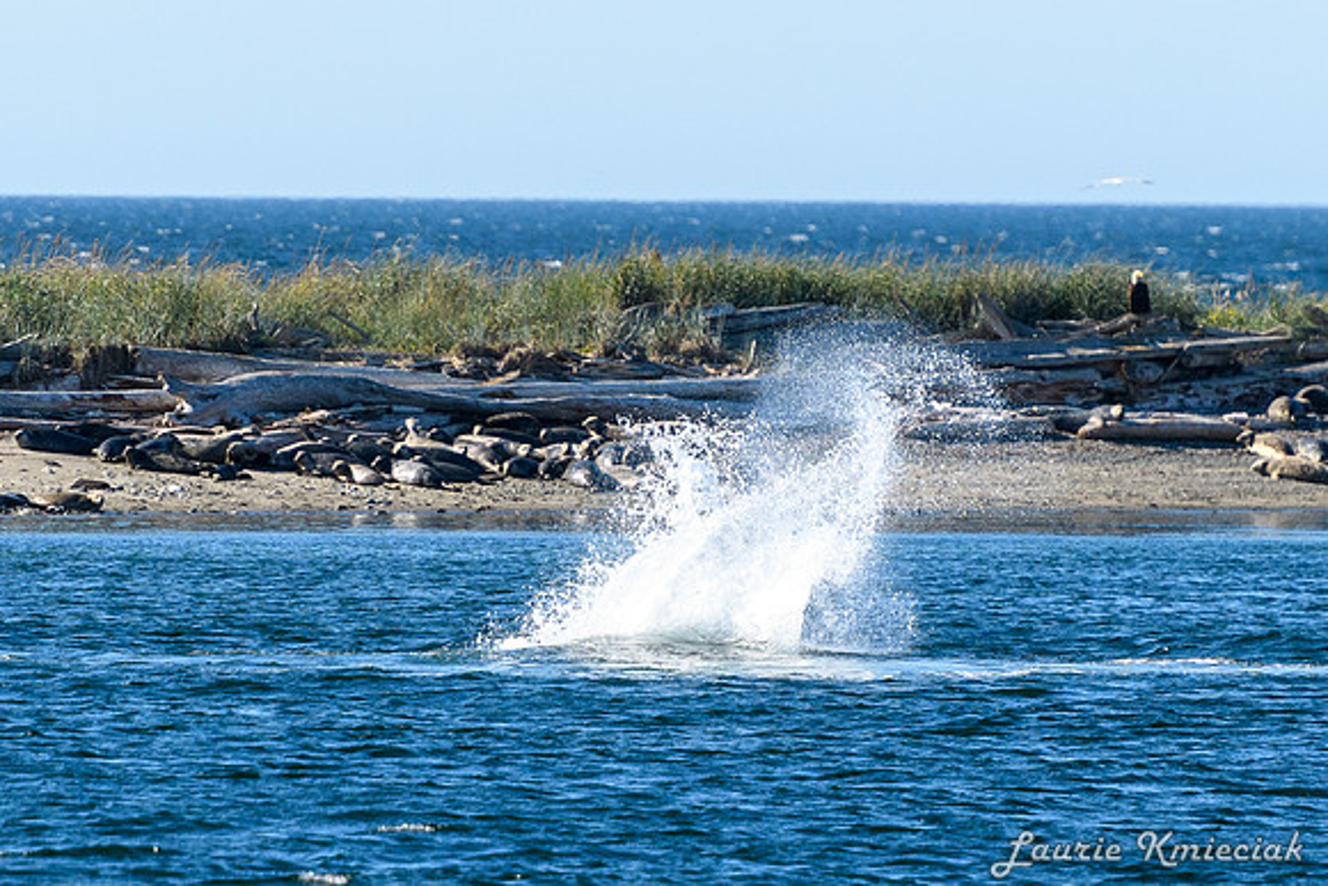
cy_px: 437
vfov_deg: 2.0
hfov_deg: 3.0
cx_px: 786
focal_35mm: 692
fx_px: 25536
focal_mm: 200
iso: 180
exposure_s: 1/4000
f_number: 2.8
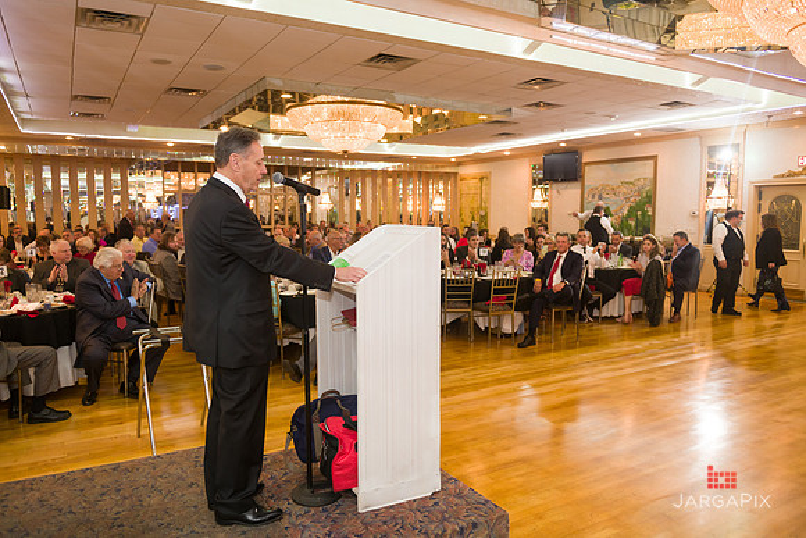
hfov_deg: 69.4
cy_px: 269
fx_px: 582
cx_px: 403
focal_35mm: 26
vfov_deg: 49.6
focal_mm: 26
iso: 1000
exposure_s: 1/125
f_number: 3.2
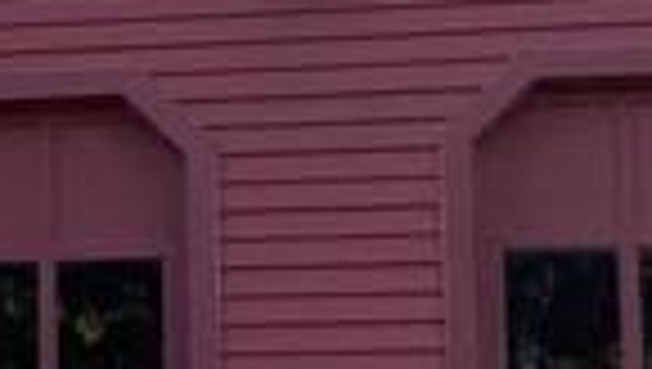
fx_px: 3860
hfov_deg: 9.0
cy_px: 225
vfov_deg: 5.5
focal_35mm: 223
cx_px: -742
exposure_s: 1/241
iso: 16
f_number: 1.8
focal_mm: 3
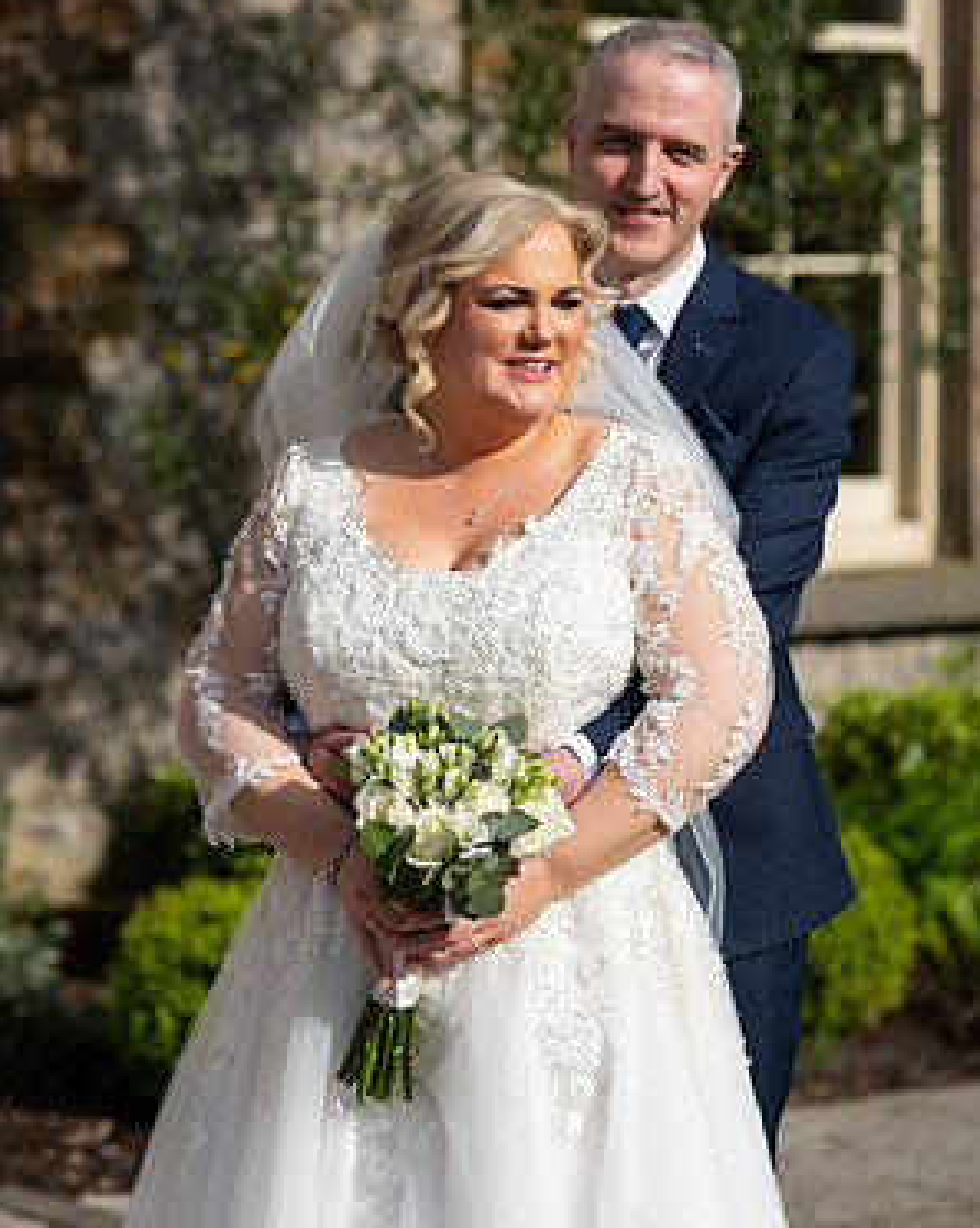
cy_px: 650
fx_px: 5155
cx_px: 492
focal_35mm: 142
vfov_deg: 13.6
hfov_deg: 10.9
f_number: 3.5
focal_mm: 125
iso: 80
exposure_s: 1/640
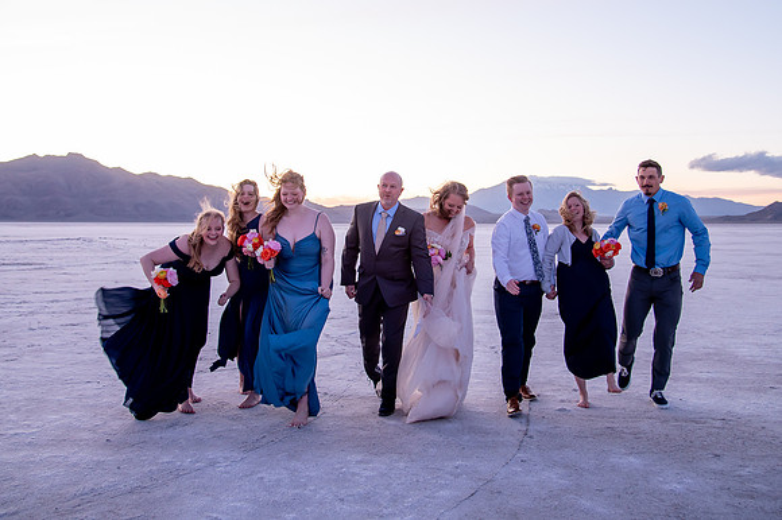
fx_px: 765
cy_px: 198
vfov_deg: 37.4
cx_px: 379
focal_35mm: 35
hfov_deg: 54.1
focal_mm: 27
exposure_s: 1/125
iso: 800
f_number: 4
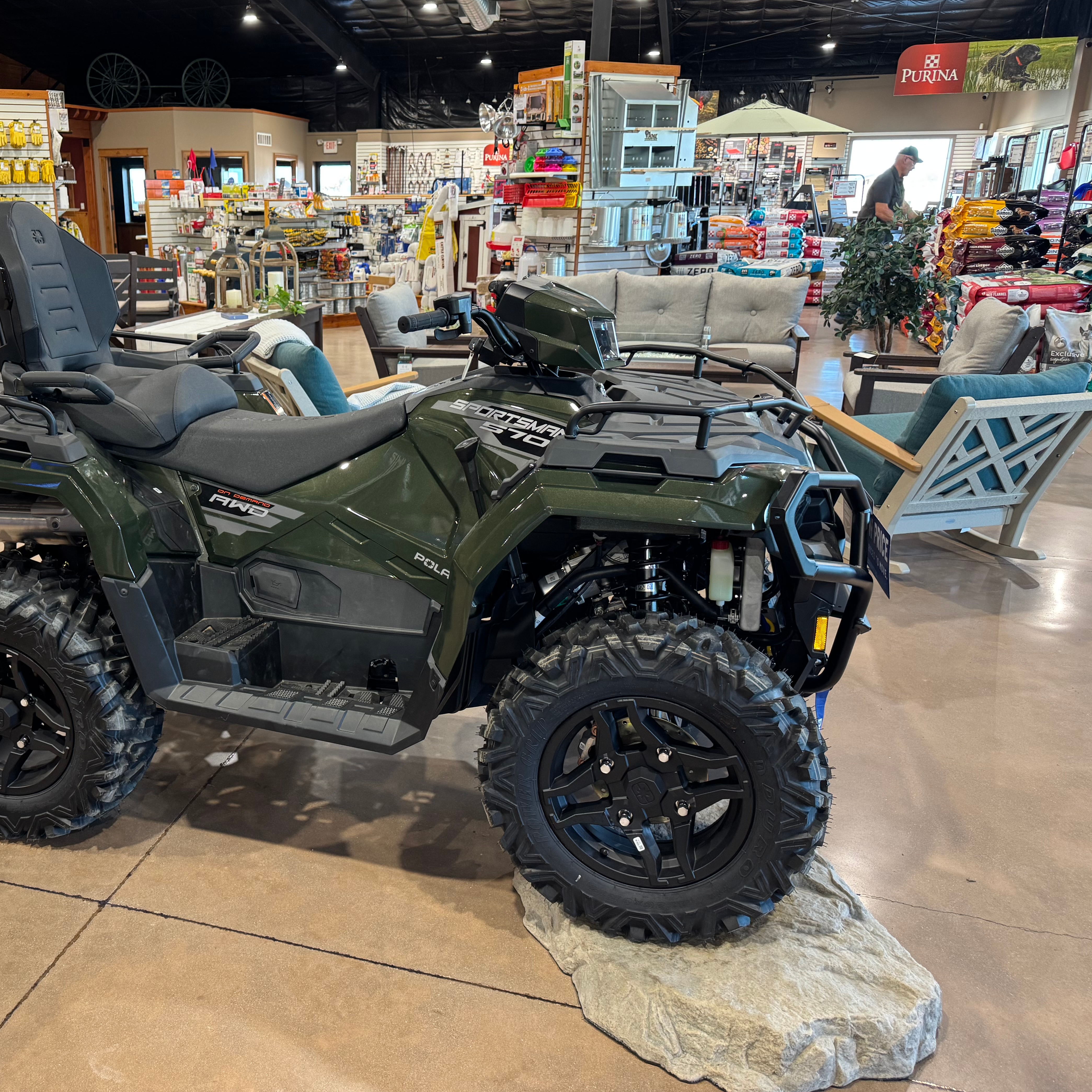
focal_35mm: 29
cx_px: 358
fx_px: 1035
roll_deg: -0.4
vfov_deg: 55.6
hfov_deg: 54.4
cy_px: 537
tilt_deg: -18.9
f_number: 1.78
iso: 200
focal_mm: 6.76
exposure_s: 1/72
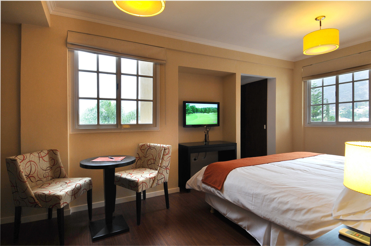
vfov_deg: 67.2
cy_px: 123
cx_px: 186
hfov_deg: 90.1
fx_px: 185
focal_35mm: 18
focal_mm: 12
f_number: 8
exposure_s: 1/30
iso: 400
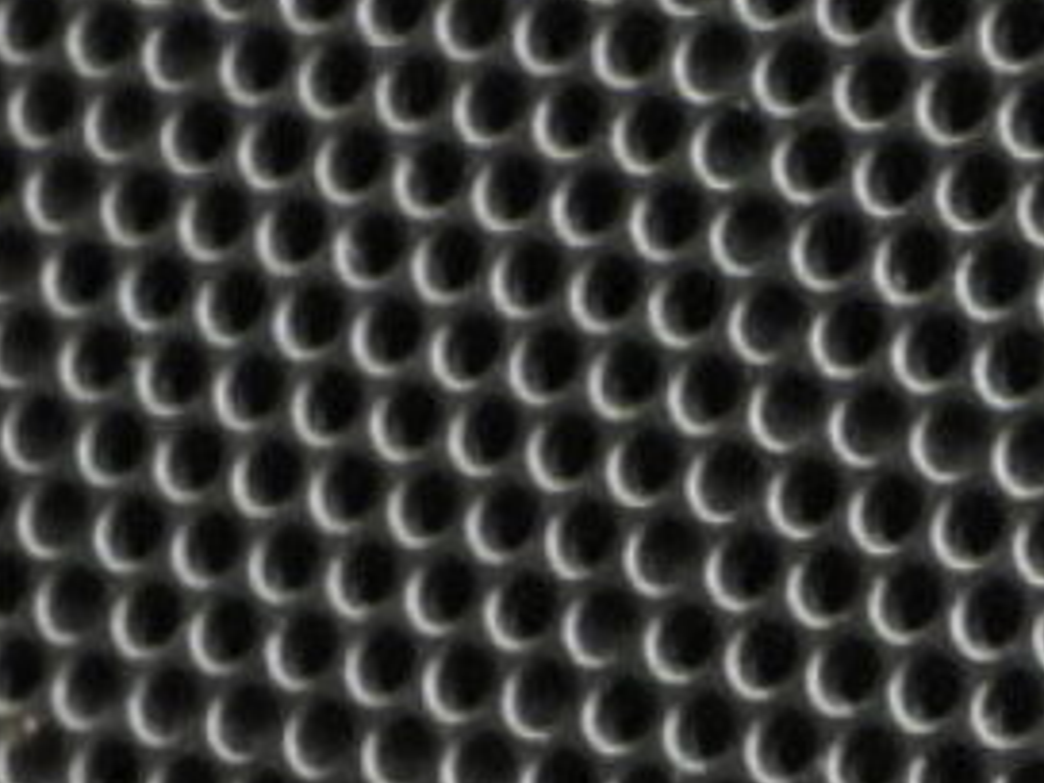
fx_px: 13300
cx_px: 741
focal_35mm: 441
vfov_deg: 3.3
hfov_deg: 4.5
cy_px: 1850
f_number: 3.5
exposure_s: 1/60
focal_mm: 13.5
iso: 280
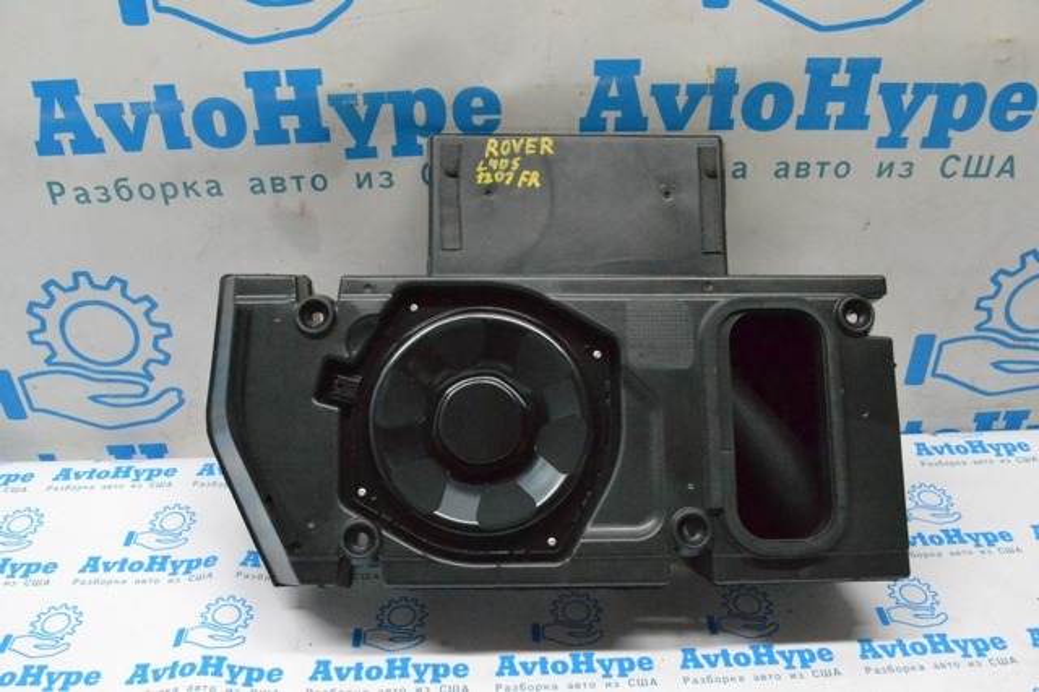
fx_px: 952
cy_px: 346
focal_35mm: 33
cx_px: 520
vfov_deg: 39.9
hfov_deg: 57.2
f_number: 11
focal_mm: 22
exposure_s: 1/160
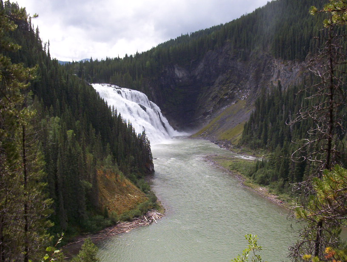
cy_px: 131
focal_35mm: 39
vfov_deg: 37.0
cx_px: 174
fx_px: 392
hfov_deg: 47.8
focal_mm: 6
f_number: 4.5
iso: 100
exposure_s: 1/453
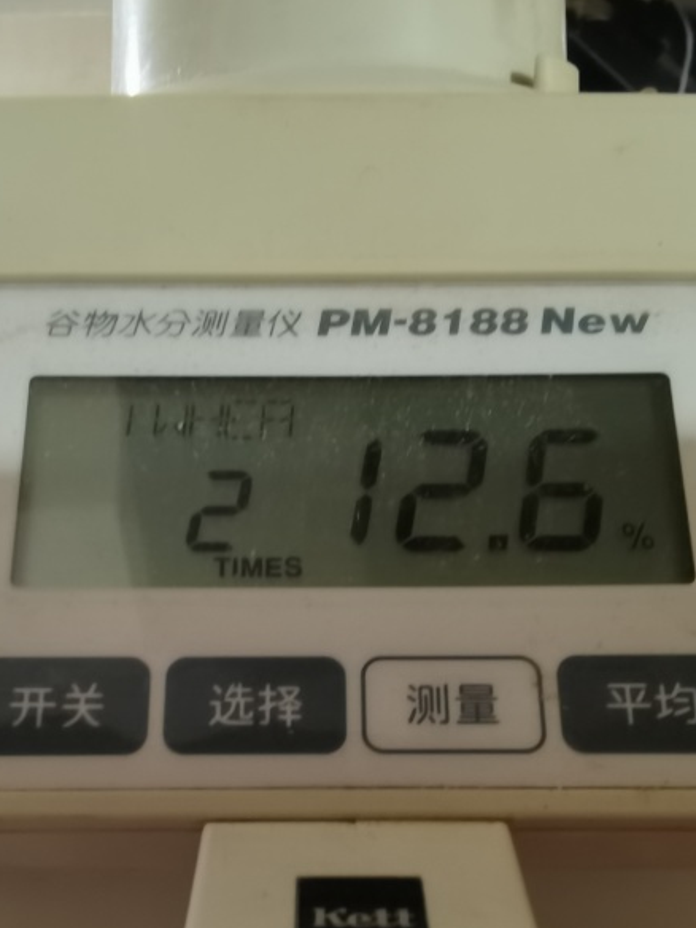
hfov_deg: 38.6
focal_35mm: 37
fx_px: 992
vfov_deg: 50.1
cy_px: 475
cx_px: 321
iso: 500
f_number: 2.2
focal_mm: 2.26
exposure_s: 1/25
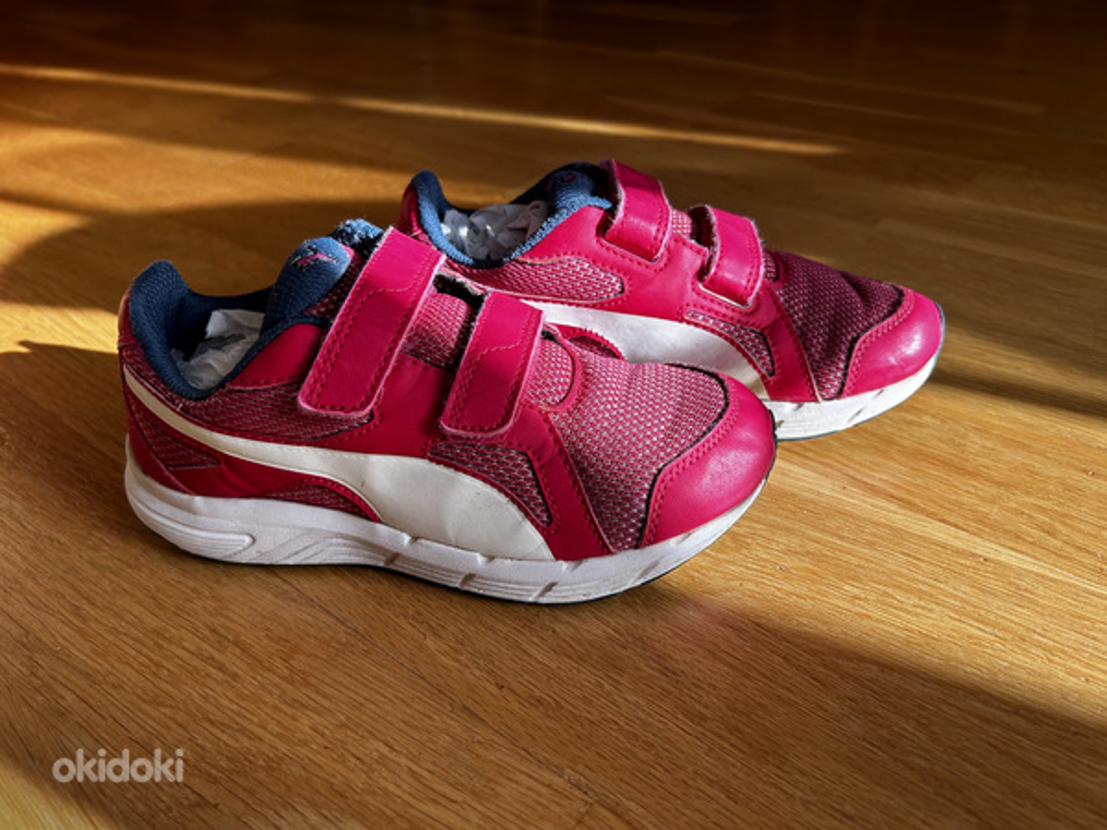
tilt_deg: -34.0
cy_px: 415
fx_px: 831
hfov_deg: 67.3
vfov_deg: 53.1
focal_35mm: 26
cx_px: 554
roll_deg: +2.8
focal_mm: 5.7
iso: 50
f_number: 1.5
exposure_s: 1/639
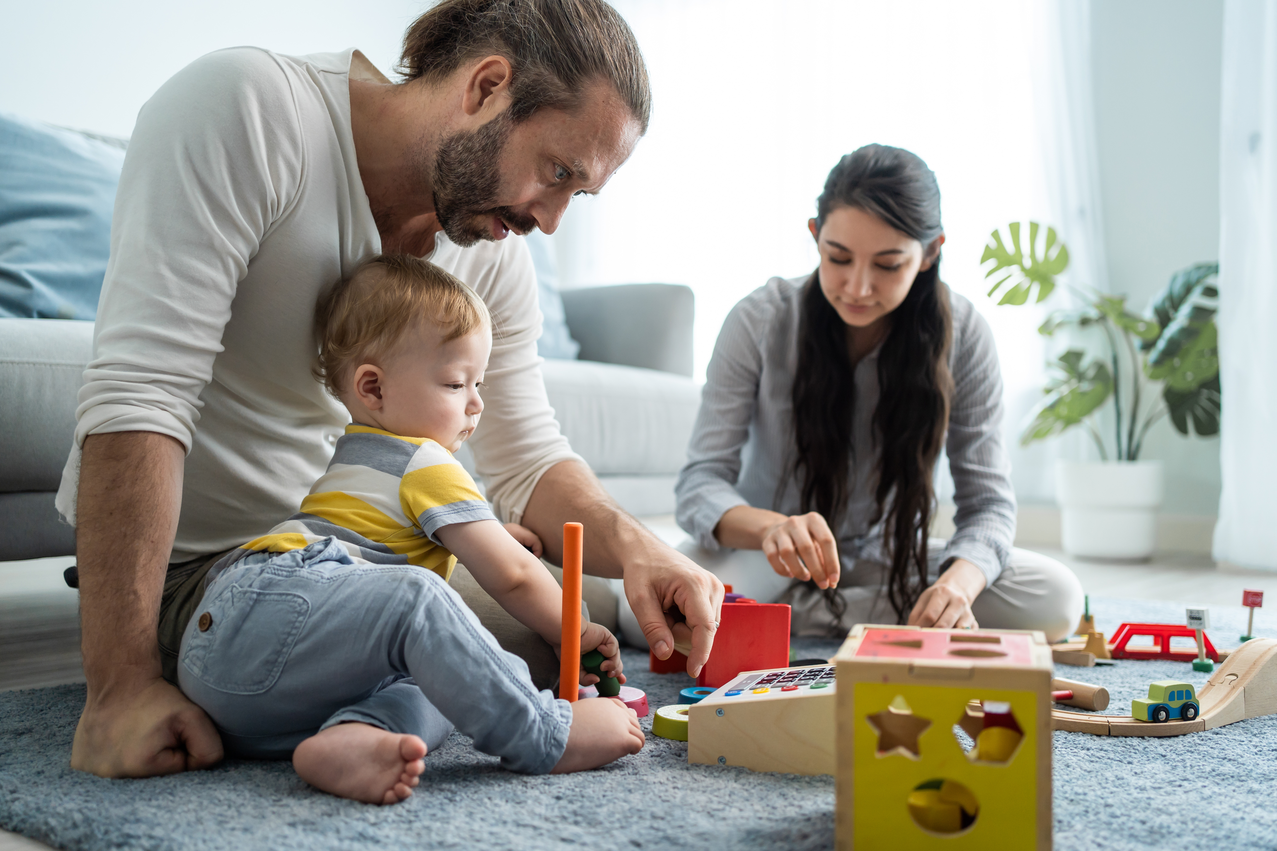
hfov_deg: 54.4
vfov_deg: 37.9
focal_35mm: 35
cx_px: 638
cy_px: 426
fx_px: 1241
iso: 400
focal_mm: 35
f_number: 2.2
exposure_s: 1/250
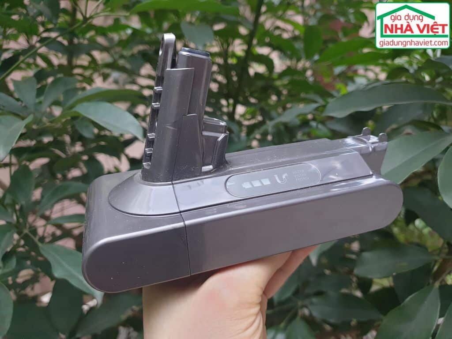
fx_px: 339
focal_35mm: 26
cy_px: 170
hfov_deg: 67.3
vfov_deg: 53.1
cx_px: 226
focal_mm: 4.3
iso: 250
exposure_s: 1/45
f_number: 1.5
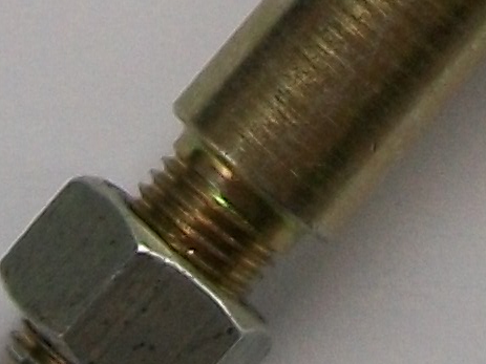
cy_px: -664
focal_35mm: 254
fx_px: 3565
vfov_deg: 5.5
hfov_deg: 7.8
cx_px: 385
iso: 80
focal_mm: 6
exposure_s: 1/80
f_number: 2.7
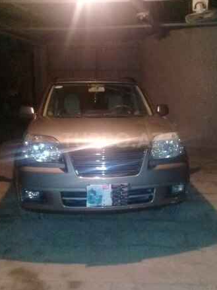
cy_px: 140
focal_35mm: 35
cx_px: 113
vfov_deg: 52.6
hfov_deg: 40.7
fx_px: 293
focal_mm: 3.3
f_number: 2.2
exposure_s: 1/15
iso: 1250
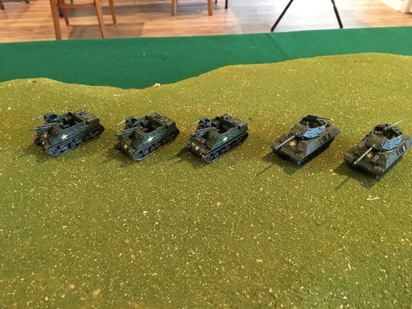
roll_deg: -0.4
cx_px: 206
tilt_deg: -36.5
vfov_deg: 48.2
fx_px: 345
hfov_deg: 61.7
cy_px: 154
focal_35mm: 29
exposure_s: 1/15
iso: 200
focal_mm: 4.15
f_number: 2.2
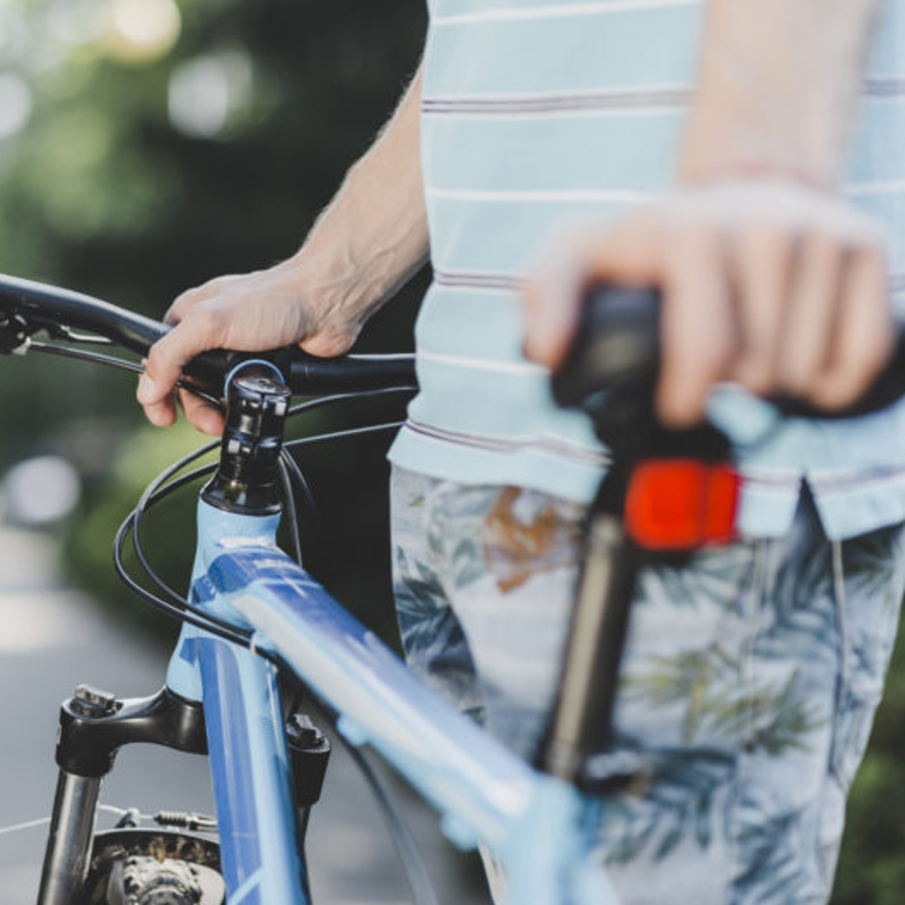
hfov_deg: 15.9
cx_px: 302
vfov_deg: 16.0
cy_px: 454
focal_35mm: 109
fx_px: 3224
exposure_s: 1/800
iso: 200
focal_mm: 85
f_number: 2.2
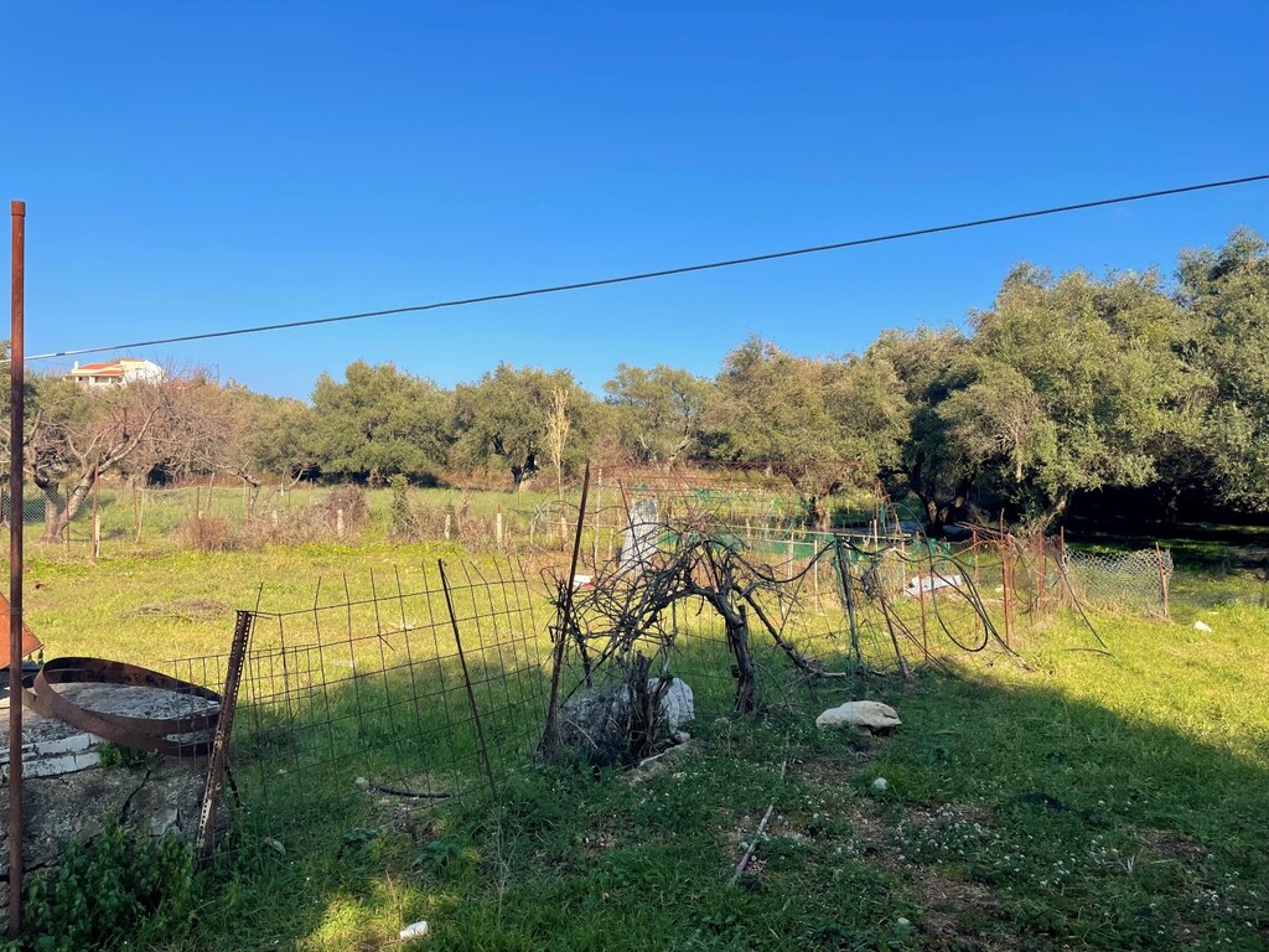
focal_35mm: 26
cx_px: 634
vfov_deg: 53.1
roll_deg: -0.6
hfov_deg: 67.3
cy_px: 476
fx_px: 953
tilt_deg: +0.8
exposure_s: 1/2353
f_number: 1.6
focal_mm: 4.2
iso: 32
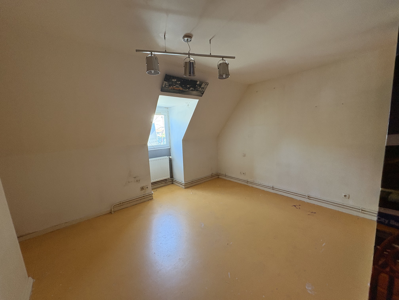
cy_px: 150
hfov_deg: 102.1
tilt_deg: -7.7
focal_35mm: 14
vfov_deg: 85.7
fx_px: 161
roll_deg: +3.5
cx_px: 200
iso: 250
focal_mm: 2.22
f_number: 2.2
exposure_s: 1/60
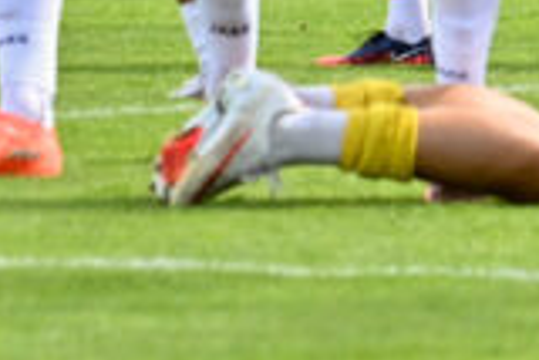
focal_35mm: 831
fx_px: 12453
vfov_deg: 1.7
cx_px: 1226
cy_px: -96
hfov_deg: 2.5
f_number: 4.8
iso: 640
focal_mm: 130
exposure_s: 1/2000
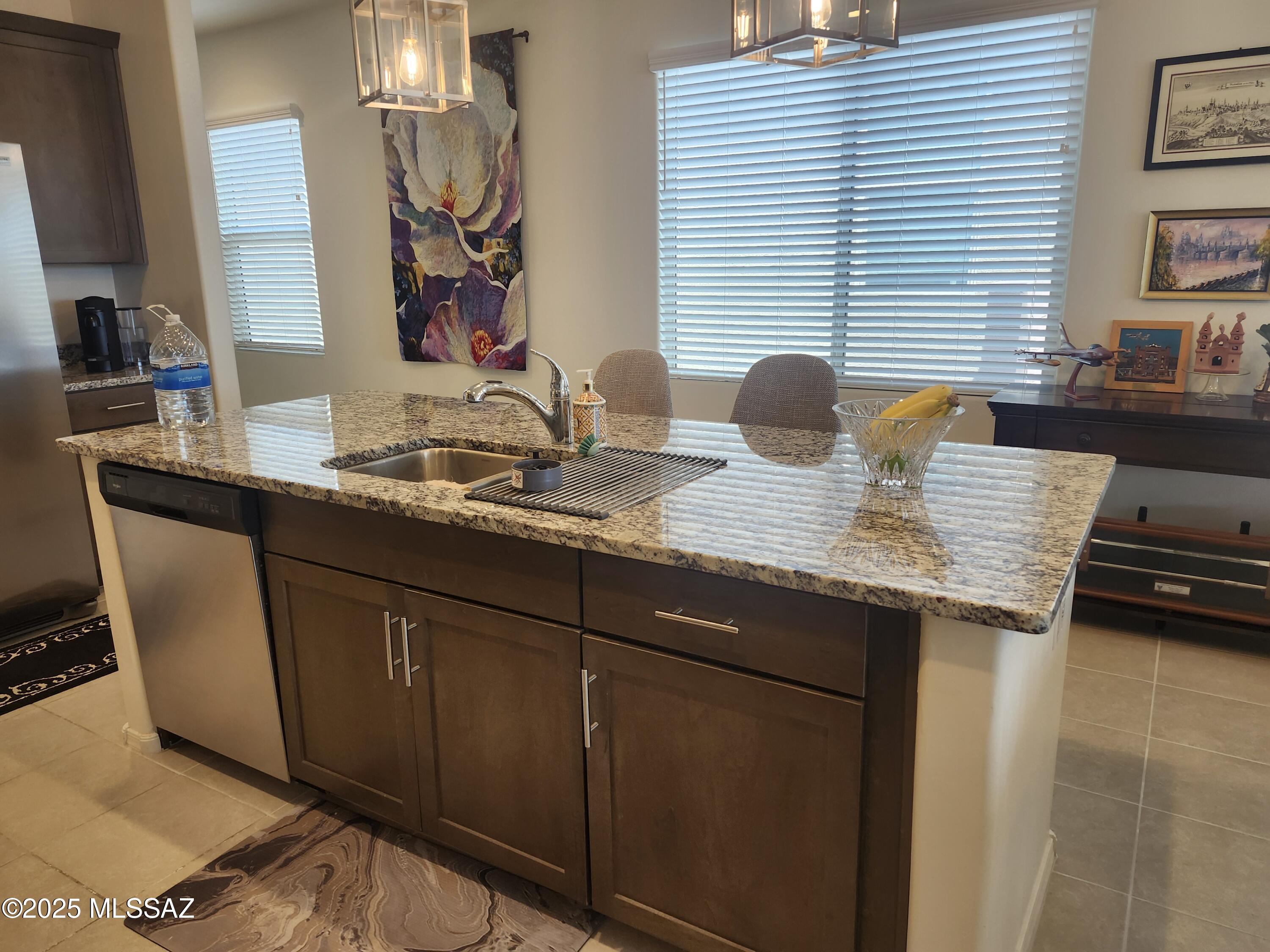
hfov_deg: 73.9
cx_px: 635
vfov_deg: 58.9
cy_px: 476
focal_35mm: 23
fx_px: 844
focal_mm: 5.54
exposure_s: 1/120
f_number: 1.8
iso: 125
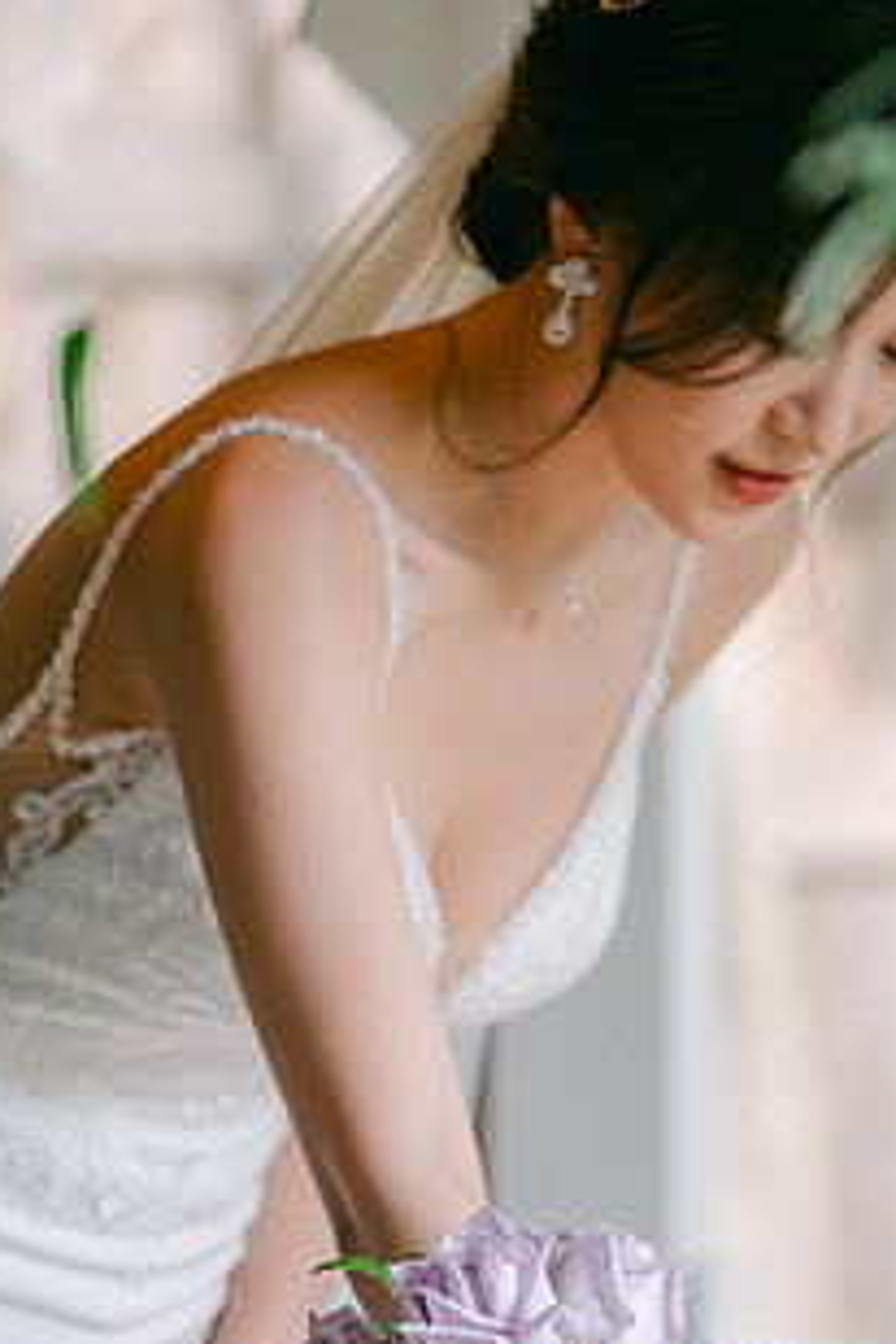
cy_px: 544
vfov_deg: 7.6
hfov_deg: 5.1
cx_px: 626
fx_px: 10117
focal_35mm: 271
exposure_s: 1/125
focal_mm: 124.3
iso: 640
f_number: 2.8
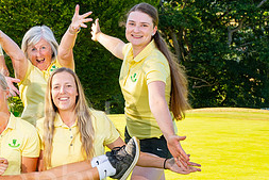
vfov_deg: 11.7
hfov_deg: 16.9
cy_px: 130
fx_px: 875
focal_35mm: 117
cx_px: -26
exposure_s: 1/60
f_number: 9
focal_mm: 51
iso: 100
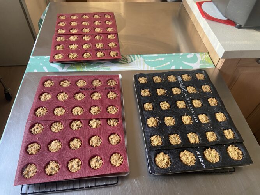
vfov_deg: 53.0
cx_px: 130
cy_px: 98
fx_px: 195
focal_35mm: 26
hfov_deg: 67.3
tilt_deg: -50.7
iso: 160
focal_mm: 4.25
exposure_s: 1/60
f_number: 1.8
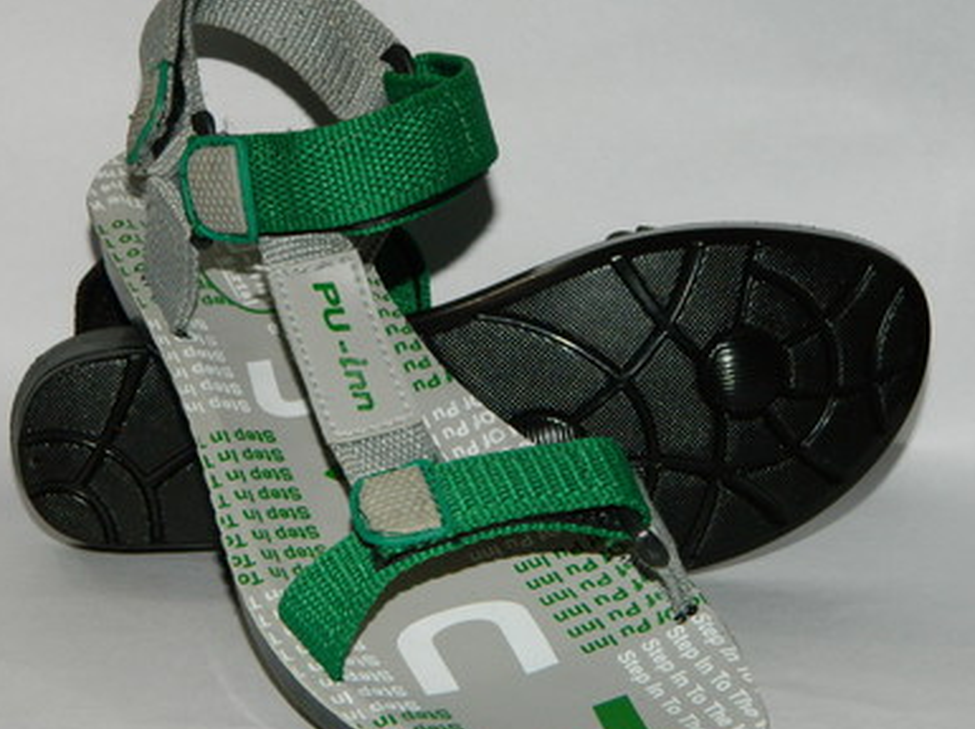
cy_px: 351
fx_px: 2561
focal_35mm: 91
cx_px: 476
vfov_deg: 16.2
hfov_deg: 21.6
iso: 200
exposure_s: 1/50
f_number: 4
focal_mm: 12.6
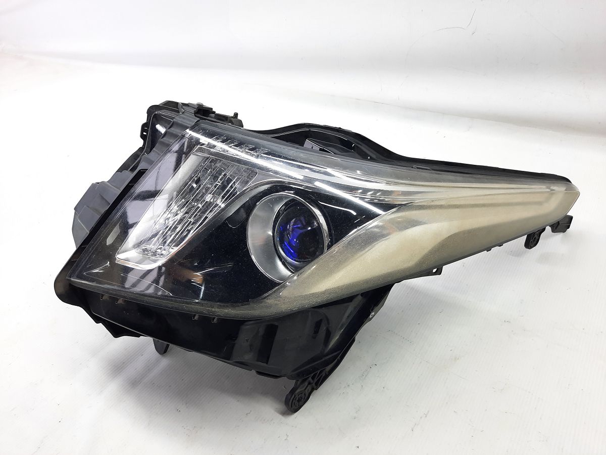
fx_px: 438
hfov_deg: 69.4
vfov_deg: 54.9
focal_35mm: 25
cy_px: 228
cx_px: 303
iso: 100
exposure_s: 1/50
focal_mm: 4.6
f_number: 2
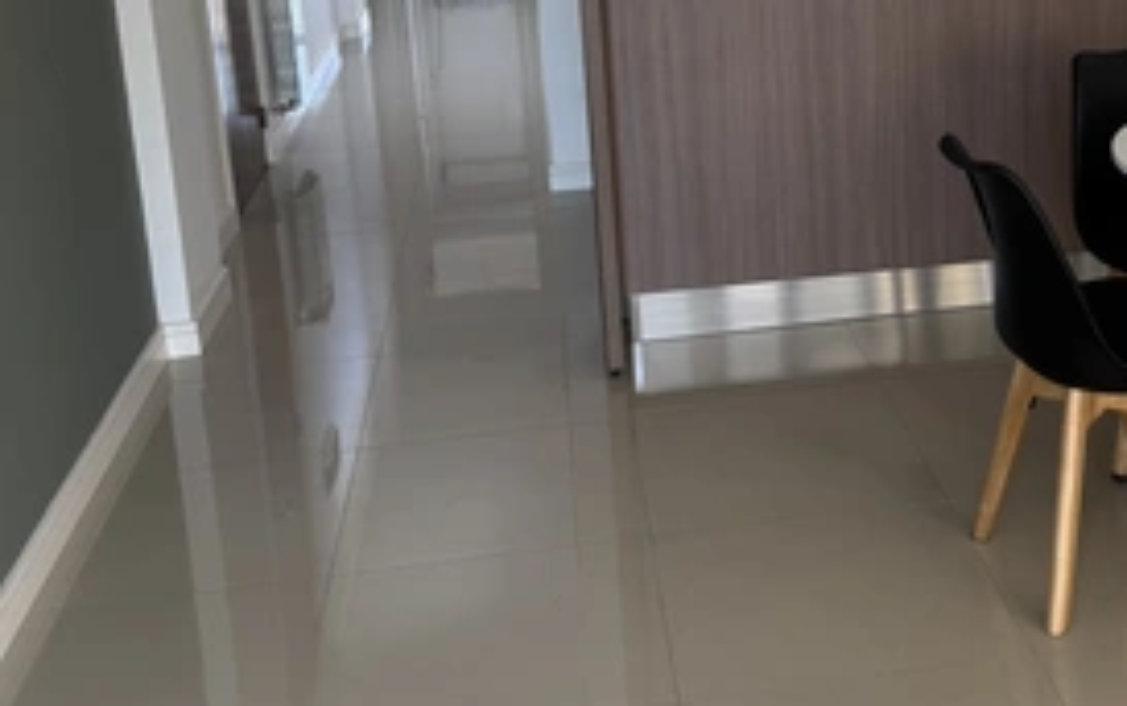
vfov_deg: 30.4
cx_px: 859
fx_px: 1260
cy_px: 120
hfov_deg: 46.3
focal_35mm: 41
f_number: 1.78
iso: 125
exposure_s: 1/121
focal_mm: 6.76
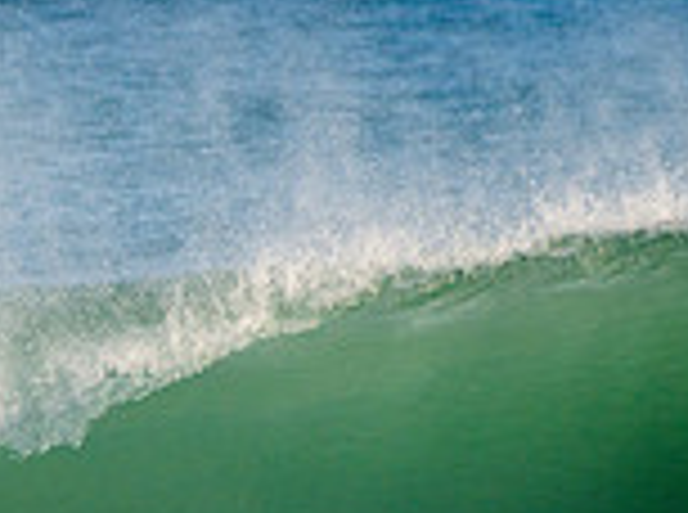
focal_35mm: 1828
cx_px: -544
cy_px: 686
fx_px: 36247
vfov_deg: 0.8
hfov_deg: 1.1
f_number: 5.6
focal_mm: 500
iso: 200
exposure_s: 1/1600
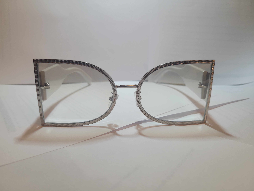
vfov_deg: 53.1
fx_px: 191
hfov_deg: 67.3
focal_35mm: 26
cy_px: 96
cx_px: 127
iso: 250
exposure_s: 1/40
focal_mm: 5.4
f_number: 1.8
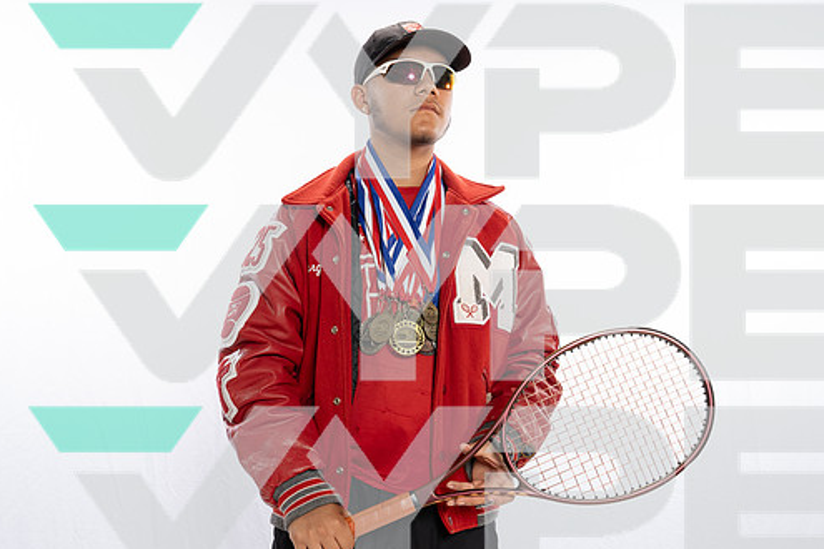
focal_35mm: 41
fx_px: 938
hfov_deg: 47.3
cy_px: 294
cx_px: 458
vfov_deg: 32.6
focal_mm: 35
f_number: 11
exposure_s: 1/250
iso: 1250
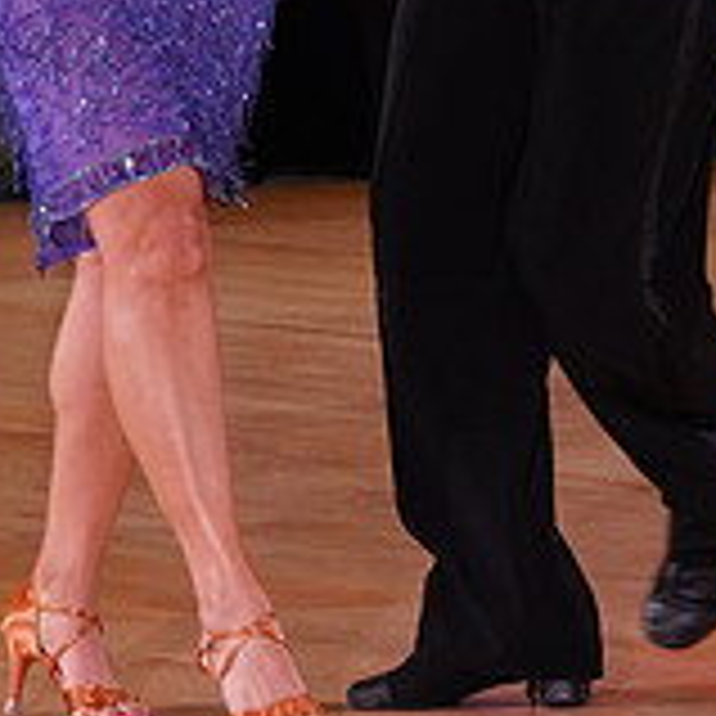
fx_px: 7629
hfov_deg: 5.4
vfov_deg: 5.3
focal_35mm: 326
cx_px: 281
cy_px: -333
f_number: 6.3
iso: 1600
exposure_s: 1/160
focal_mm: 105
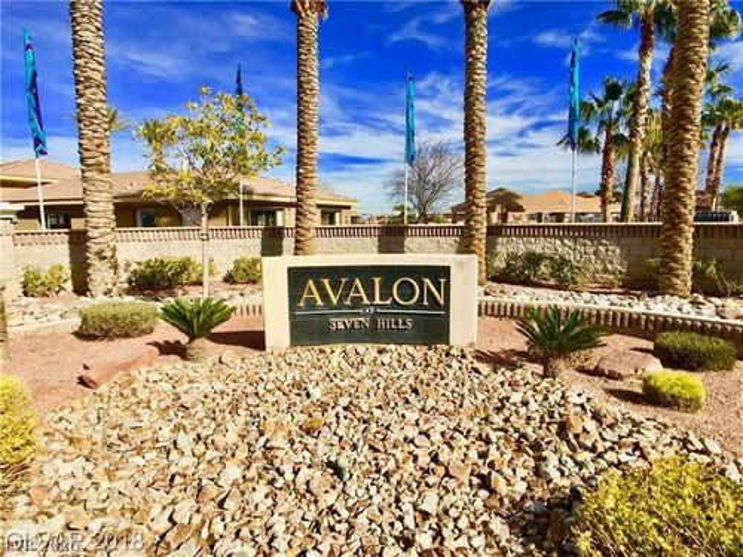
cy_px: 278
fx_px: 622
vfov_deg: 48.2
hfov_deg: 61.7
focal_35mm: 29
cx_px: 372
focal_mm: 4.15
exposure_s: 1/1789
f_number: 2.2
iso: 25
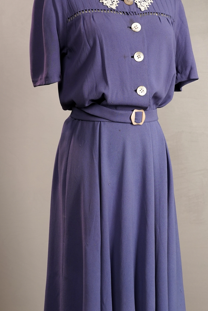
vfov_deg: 27.0
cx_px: 113
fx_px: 650
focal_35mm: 75
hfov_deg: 18.2
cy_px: 150
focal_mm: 32
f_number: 6.3
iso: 400
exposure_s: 1/80
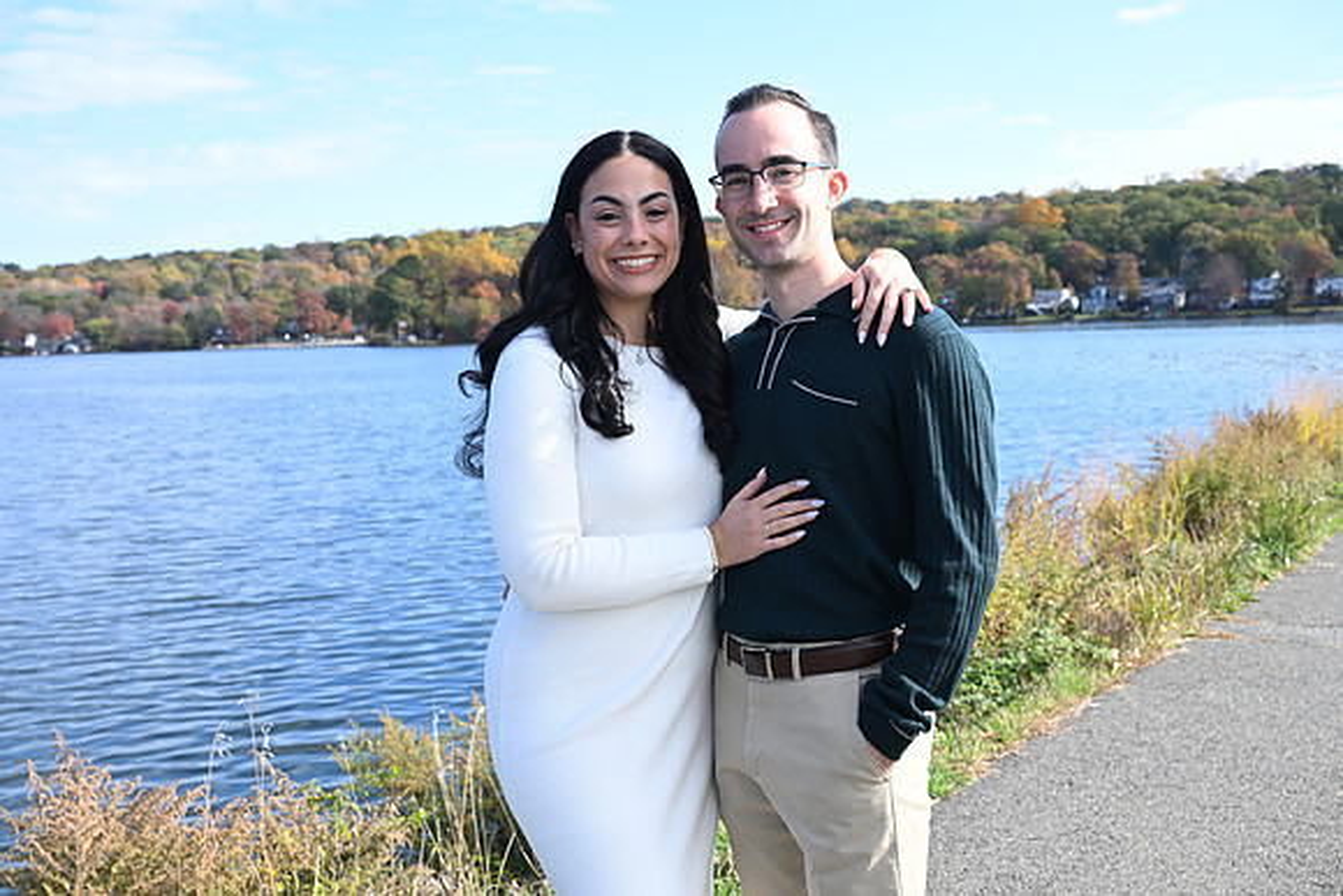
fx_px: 1716
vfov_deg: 29.3
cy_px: 448
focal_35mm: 46
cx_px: 672
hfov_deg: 42.7
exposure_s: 1/100
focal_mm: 46
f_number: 8
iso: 100
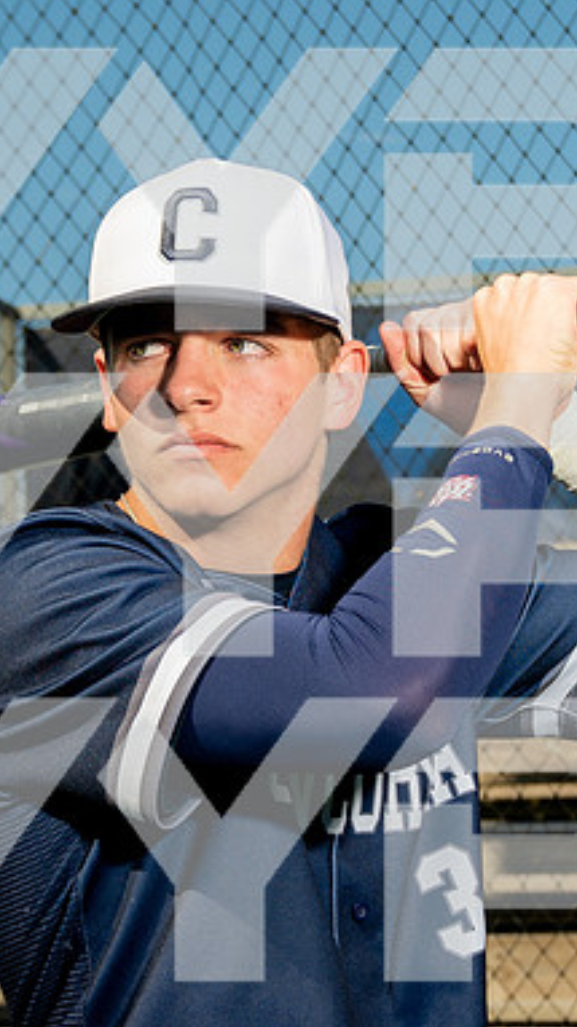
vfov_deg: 21.2
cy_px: 764
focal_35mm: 100
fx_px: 2724
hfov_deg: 12.1
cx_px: 378
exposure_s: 1/250
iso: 100
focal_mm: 32
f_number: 4.5
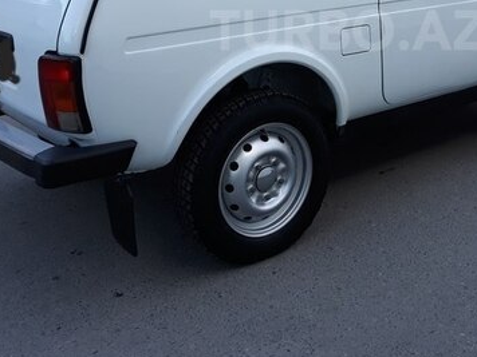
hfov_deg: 37.4
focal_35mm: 50
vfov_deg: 27.9
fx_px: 689
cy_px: 30
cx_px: 347
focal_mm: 3.71
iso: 40
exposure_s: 1/146
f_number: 1.7
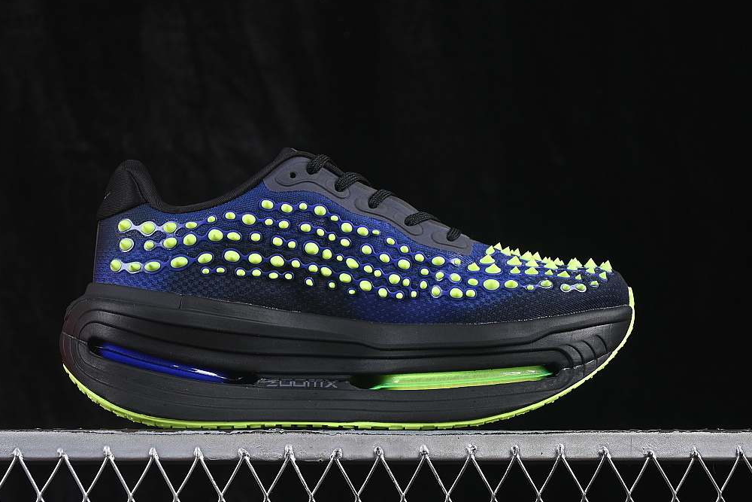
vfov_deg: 16.9
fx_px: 1692
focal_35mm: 81
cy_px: 262
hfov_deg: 25.1
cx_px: 353
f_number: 6.3
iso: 160
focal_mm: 50
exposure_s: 1/60
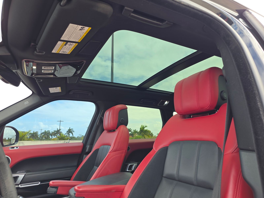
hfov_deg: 73.9
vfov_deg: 58.9
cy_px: 99
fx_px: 175
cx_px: 132
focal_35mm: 23
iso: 40
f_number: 1.7
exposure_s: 1/359
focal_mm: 6.25
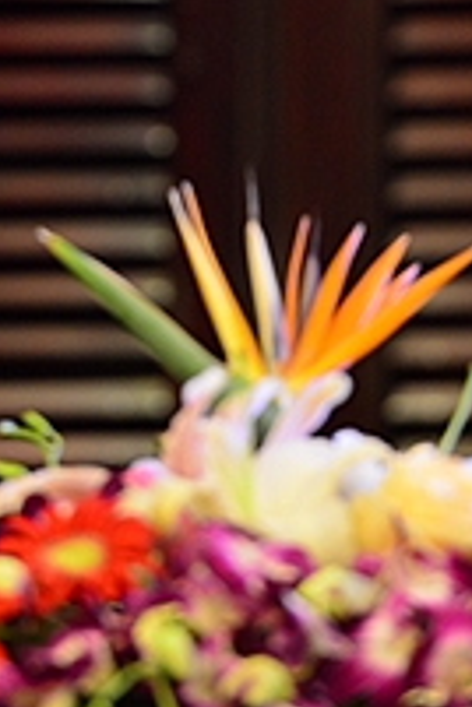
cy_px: 130
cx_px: -70
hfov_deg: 2.3
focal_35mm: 596
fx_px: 11720
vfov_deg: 3.5
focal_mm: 200
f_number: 2.8
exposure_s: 1/60
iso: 1800
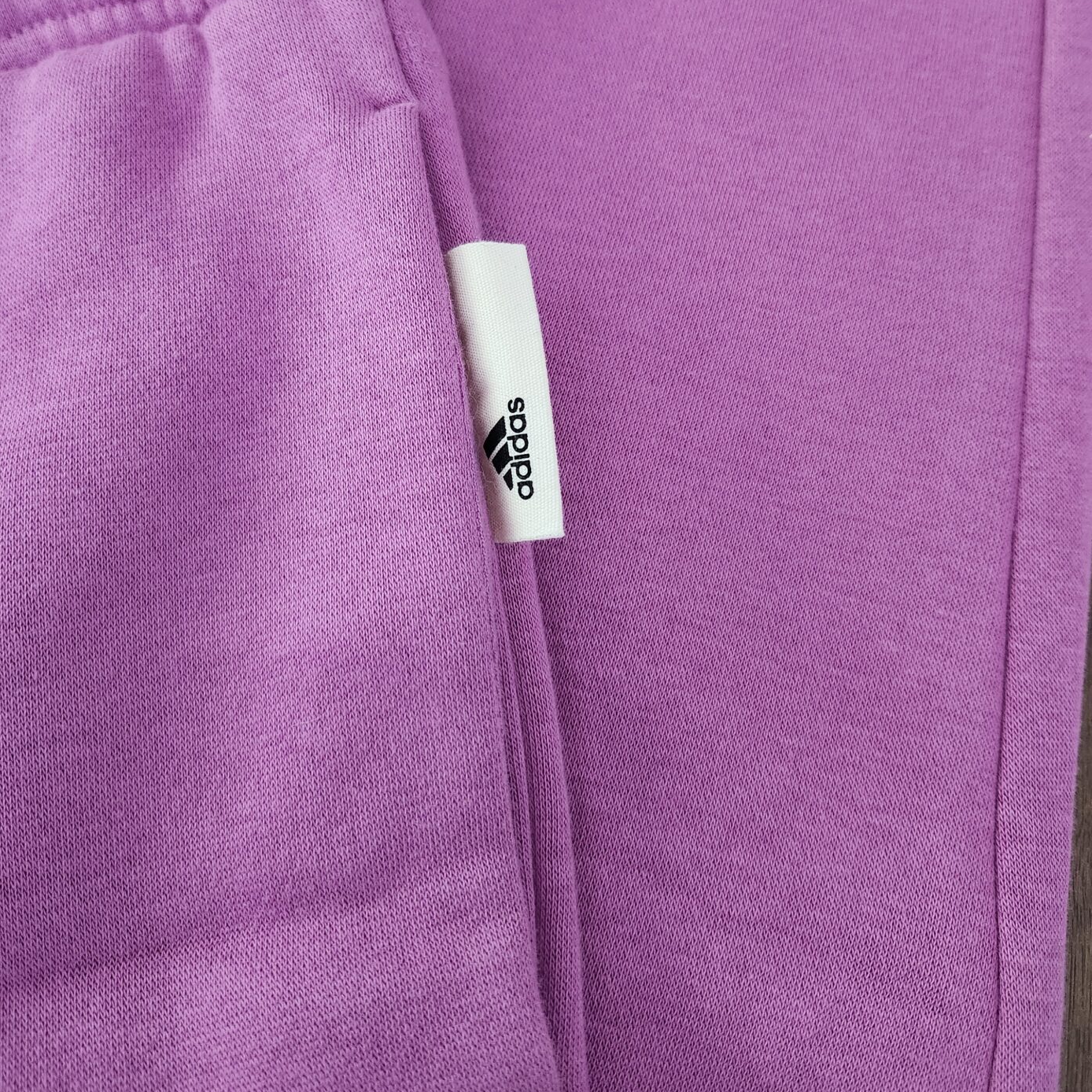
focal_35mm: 30
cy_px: 332
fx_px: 1071
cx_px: 489
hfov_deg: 53.9
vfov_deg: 52.6
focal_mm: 5.54
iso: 1000
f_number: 1.8
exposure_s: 1/120
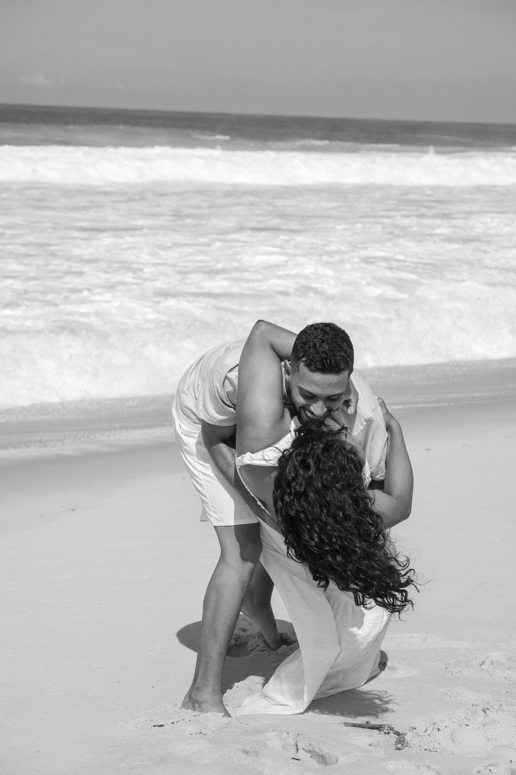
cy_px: 388
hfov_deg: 16.3
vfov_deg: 24.2
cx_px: 258
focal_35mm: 84
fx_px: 1806
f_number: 5.6
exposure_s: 1/1000
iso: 160
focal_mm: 56
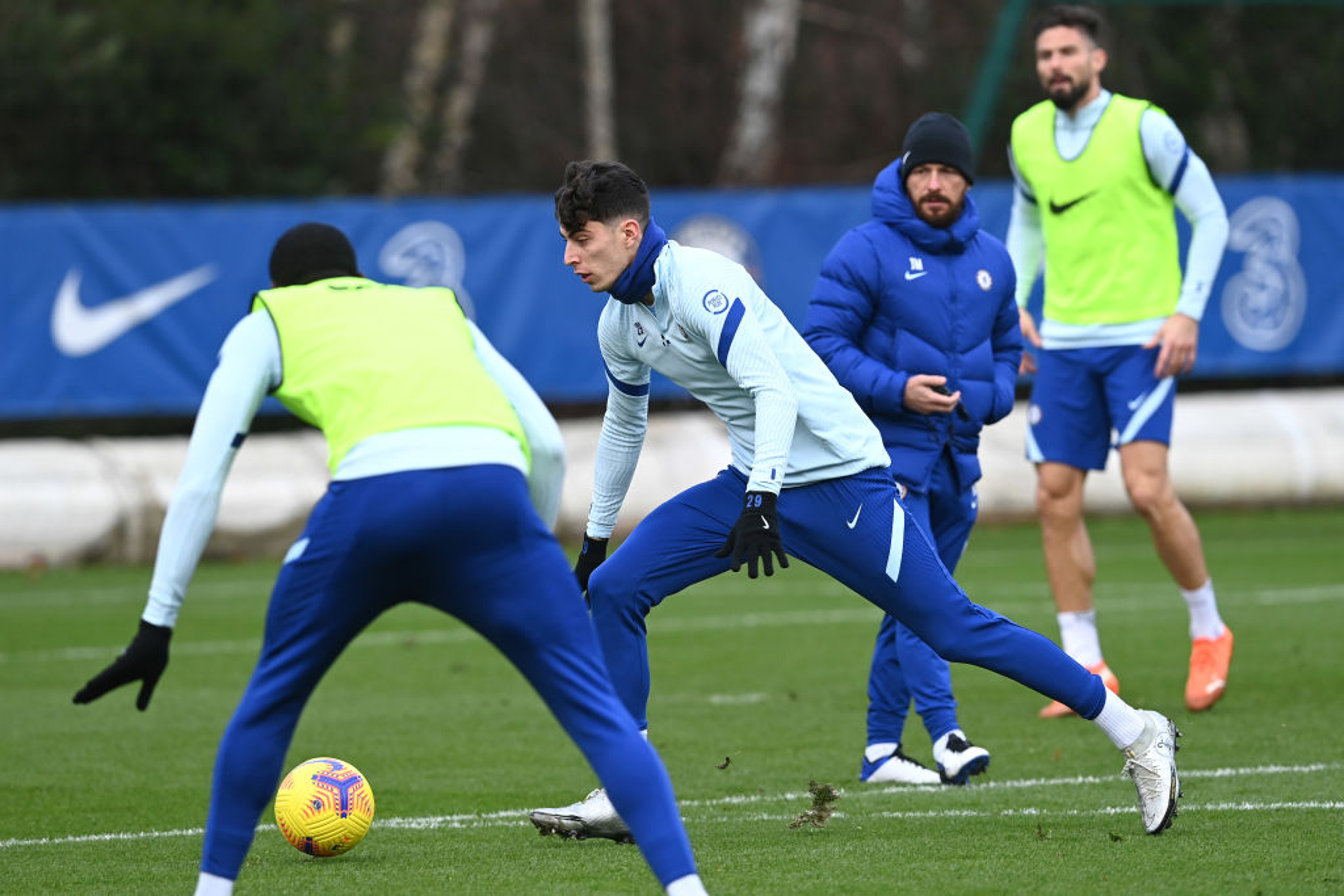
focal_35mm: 400
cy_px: 448
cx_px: 672
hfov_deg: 5.2
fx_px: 14934
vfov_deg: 3.4
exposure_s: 1/1600
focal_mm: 400
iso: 800
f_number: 4
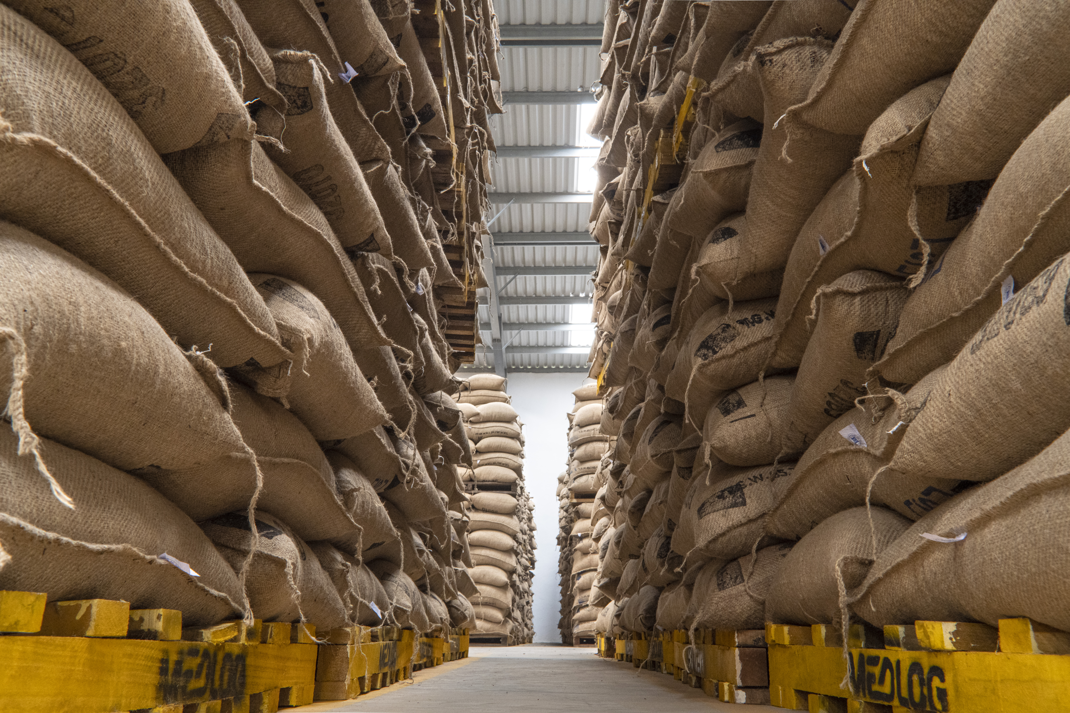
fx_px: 1040
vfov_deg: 37.9
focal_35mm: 35
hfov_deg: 54.4
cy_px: 356
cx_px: 535
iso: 1250
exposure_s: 1/25
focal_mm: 35
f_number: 10
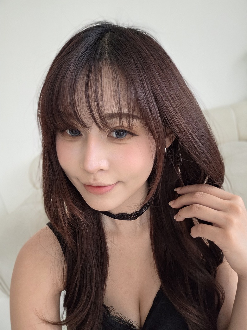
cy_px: 165
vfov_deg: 73.9
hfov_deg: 58.9
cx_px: 124
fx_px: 219
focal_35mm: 23
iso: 400
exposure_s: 1/120
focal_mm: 2.7
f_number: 2.2
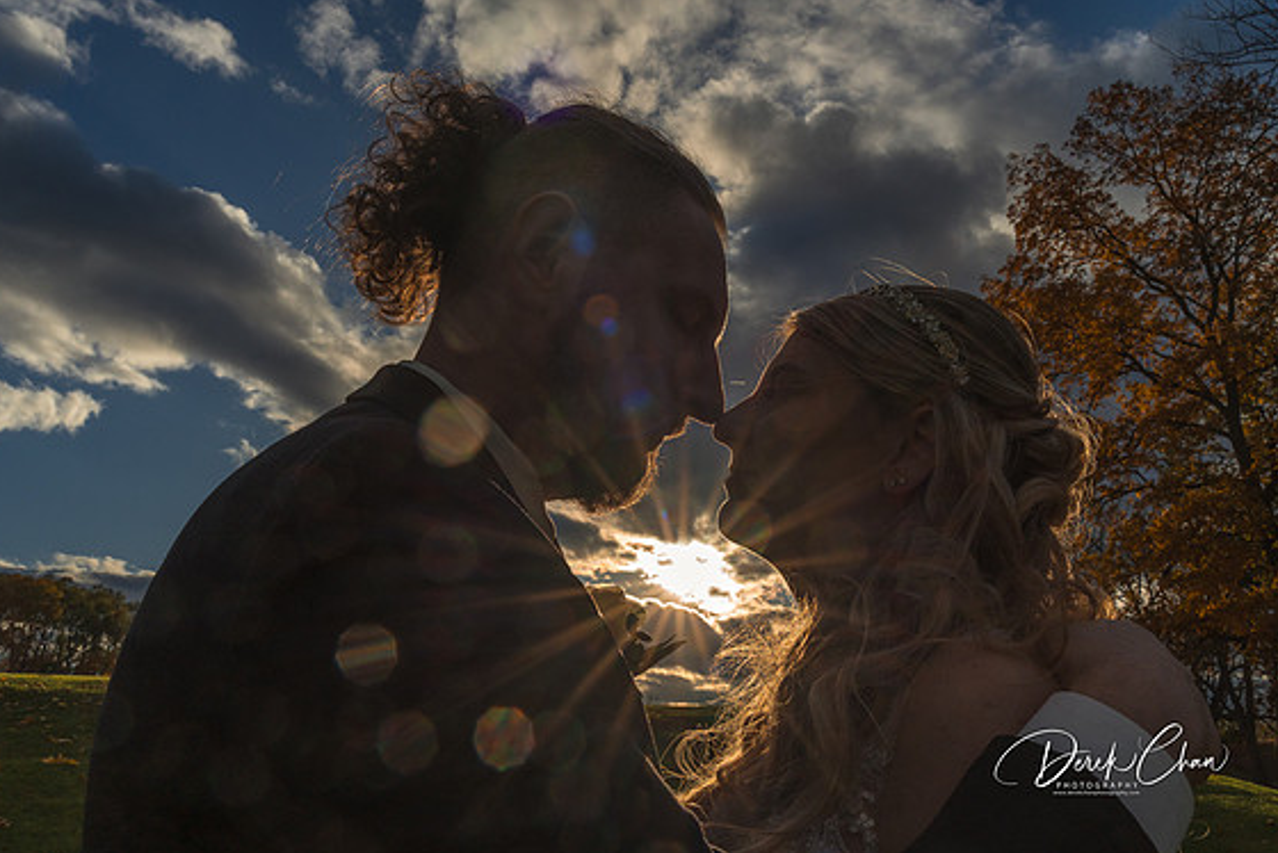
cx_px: 646
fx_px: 1030
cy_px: 434
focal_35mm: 29
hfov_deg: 63.6
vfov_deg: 45.0
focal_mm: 28
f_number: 16
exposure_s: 1/1600
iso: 400
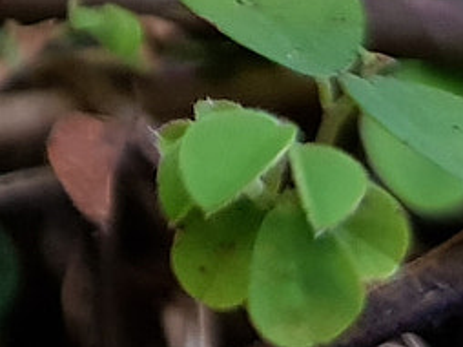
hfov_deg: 11.0
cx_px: -452
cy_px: -433
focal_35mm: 164
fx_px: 2191
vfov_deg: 8.4
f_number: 1.7
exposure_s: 1/100
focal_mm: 4.2
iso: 125
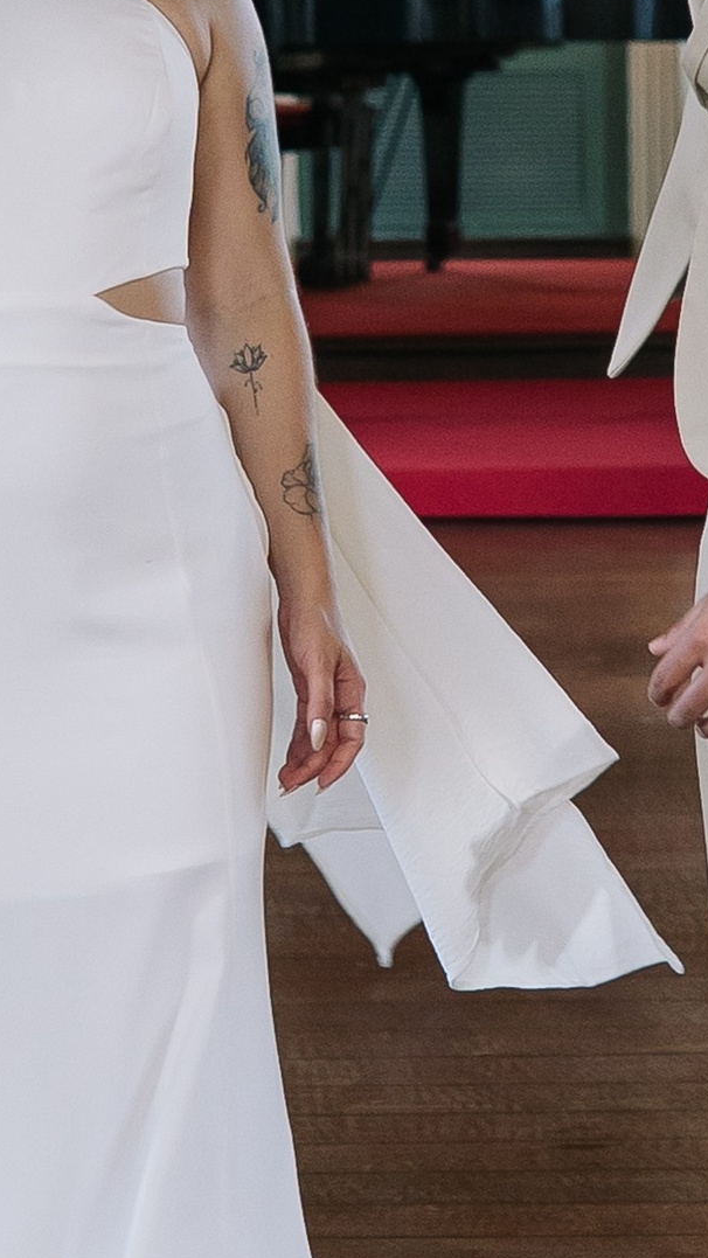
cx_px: 405
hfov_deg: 7.2
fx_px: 5606
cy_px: 394
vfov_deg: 12.8
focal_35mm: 168
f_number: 2.8
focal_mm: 30
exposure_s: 1/200
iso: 500
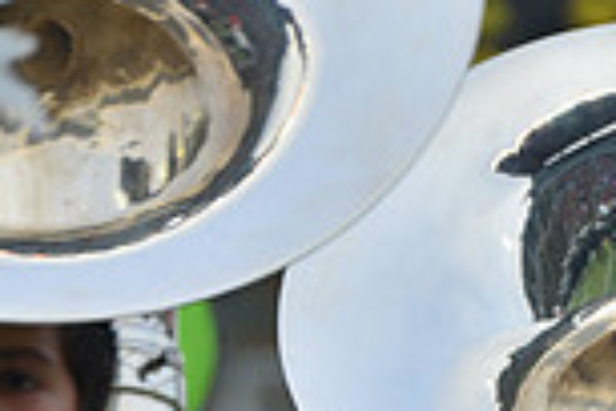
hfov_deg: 2.1
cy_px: 862
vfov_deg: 1.4
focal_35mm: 969
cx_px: 562
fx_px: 16579
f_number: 5.6
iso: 200
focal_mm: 330
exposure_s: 1/800
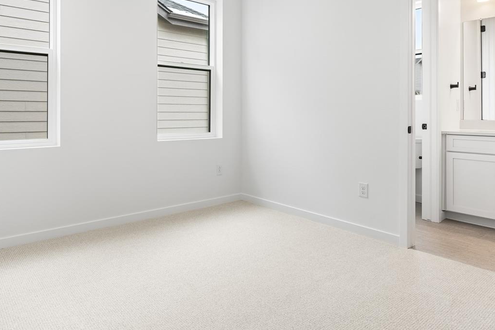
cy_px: 109
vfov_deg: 50.3
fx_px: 344
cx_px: 195
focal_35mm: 25
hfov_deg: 70.7
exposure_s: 1/60
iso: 125
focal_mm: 16
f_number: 4
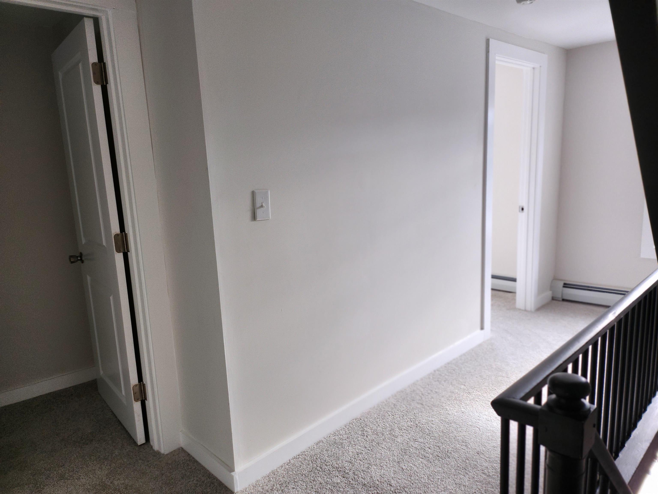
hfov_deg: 71.6
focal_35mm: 24
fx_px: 456
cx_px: 329
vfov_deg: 56.8
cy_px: 247
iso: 160
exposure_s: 1/120
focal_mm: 5
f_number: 1.8
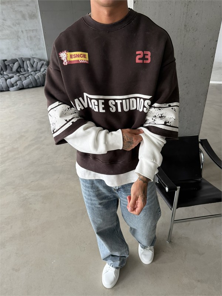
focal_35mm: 24
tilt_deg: -30.0
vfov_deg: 71.6
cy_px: 148
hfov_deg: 56.8
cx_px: 111
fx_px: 205
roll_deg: +2.2
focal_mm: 6.76
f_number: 1.78
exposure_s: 1/121
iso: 125
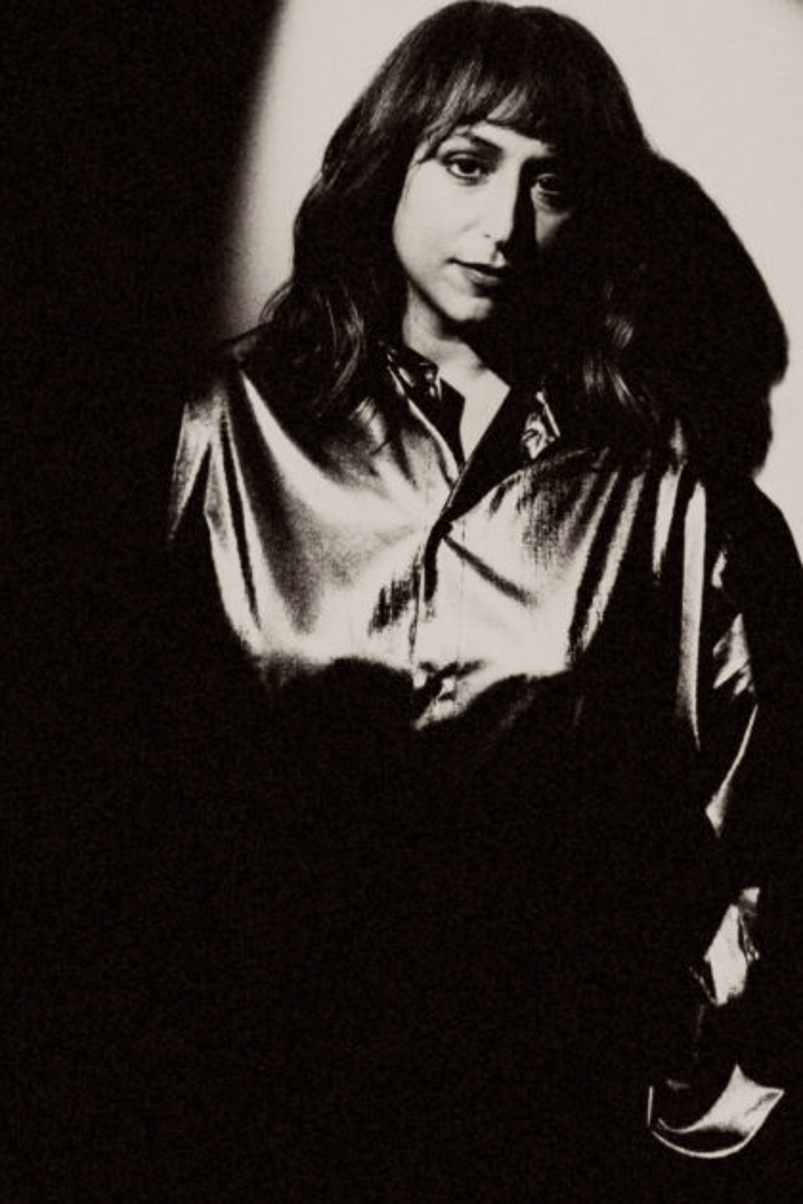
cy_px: 289
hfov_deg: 34.2
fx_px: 1305
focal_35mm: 39
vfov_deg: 47.5
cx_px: 402
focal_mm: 8.8
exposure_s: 1/640
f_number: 2.5
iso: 400
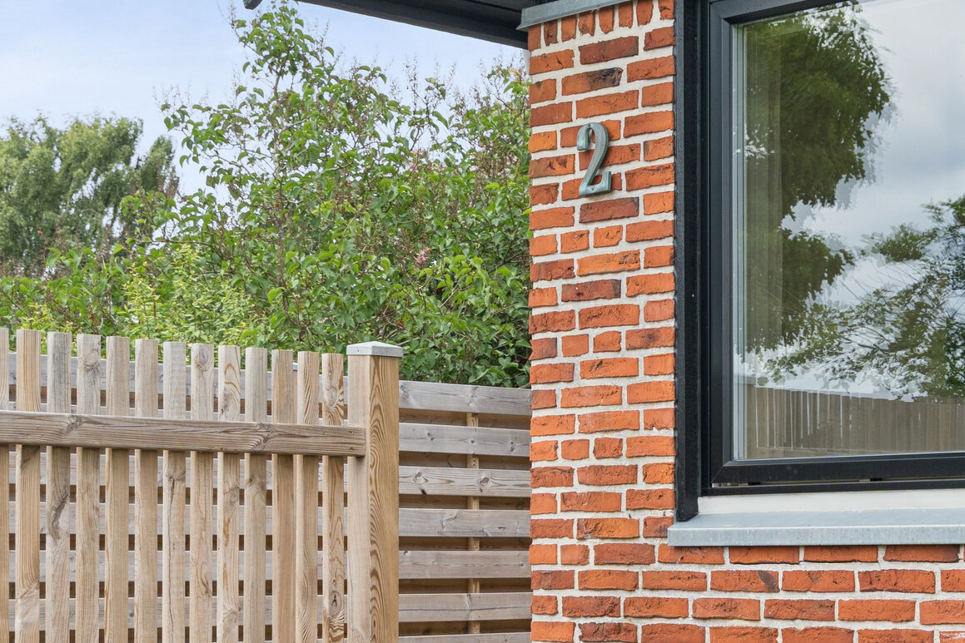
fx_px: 2359
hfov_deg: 22.7
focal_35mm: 88
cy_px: 577
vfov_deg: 15.4
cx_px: 796
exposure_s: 1/200
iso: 200
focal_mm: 34
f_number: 6.3
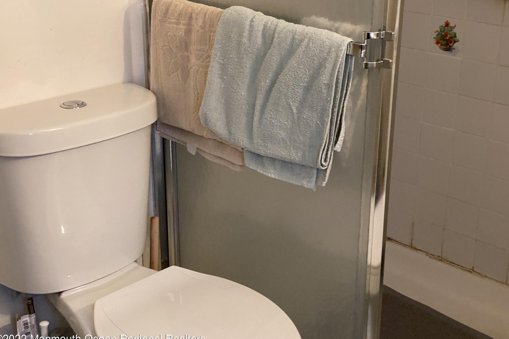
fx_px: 778
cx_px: 252
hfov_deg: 36.2
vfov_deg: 24.6
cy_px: 163
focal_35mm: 55
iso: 500
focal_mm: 6
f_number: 2
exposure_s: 1/40
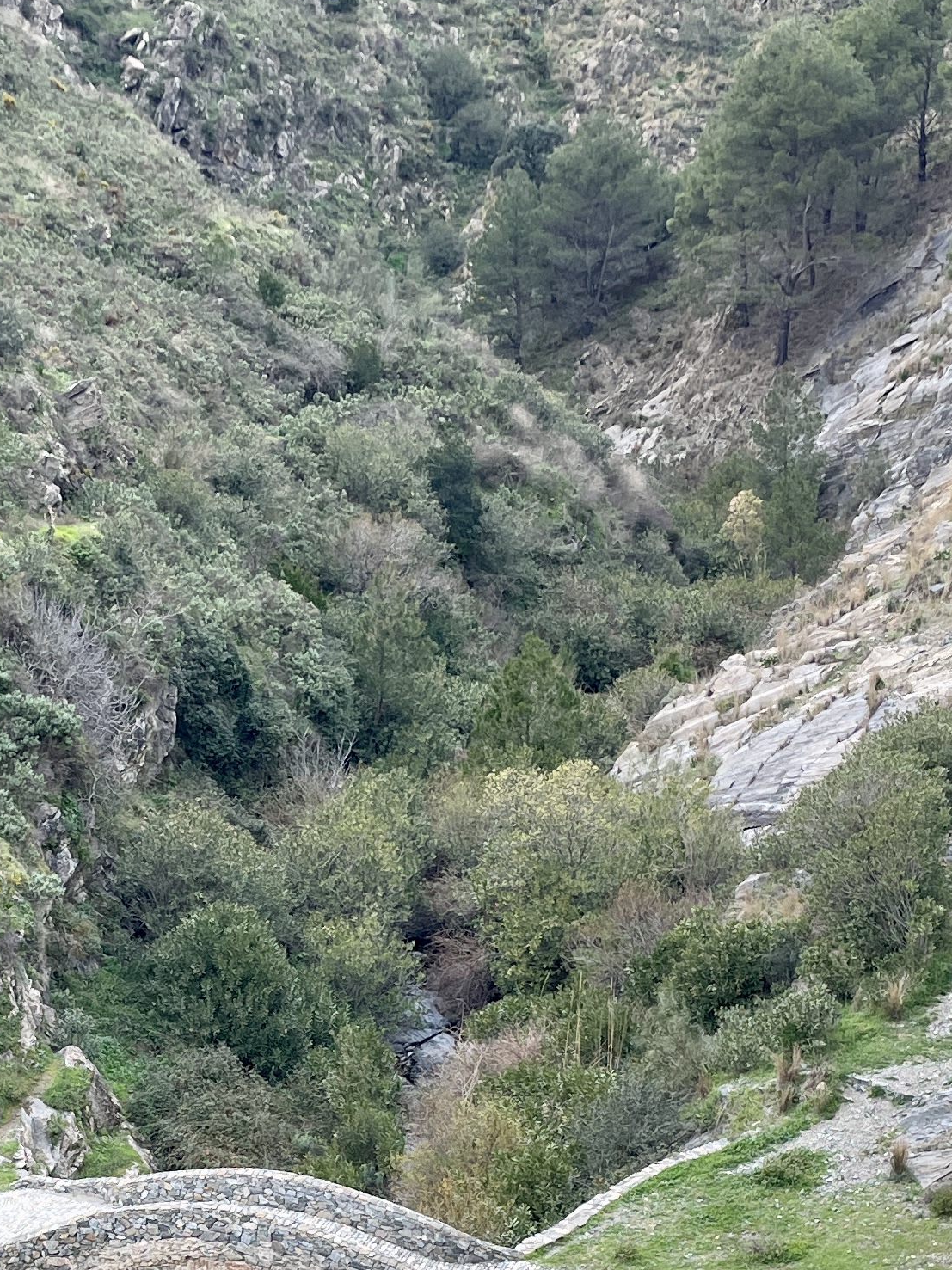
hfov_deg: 20.6
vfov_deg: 26.7
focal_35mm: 71
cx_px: 243
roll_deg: -0.4
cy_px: 1077
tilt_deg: -16.3
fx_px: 2605
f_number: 1.6
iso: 32
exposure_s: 1/498
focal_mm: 4.2
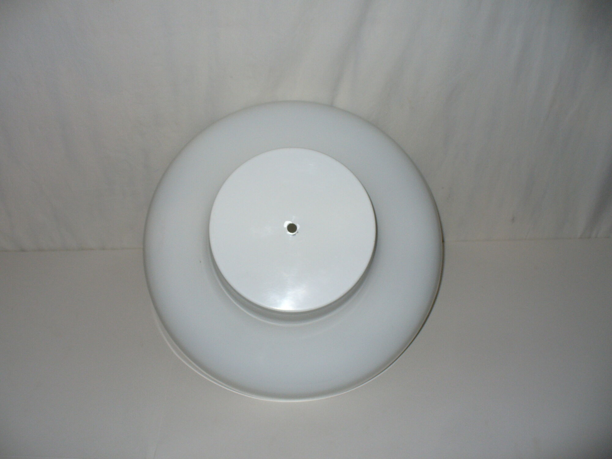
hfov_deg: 50.1
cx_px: 306
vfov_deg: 38.7
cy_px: 230
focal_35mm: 37
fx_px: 654
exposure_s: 1/30
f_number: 2.8
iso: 100
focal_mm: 6.1
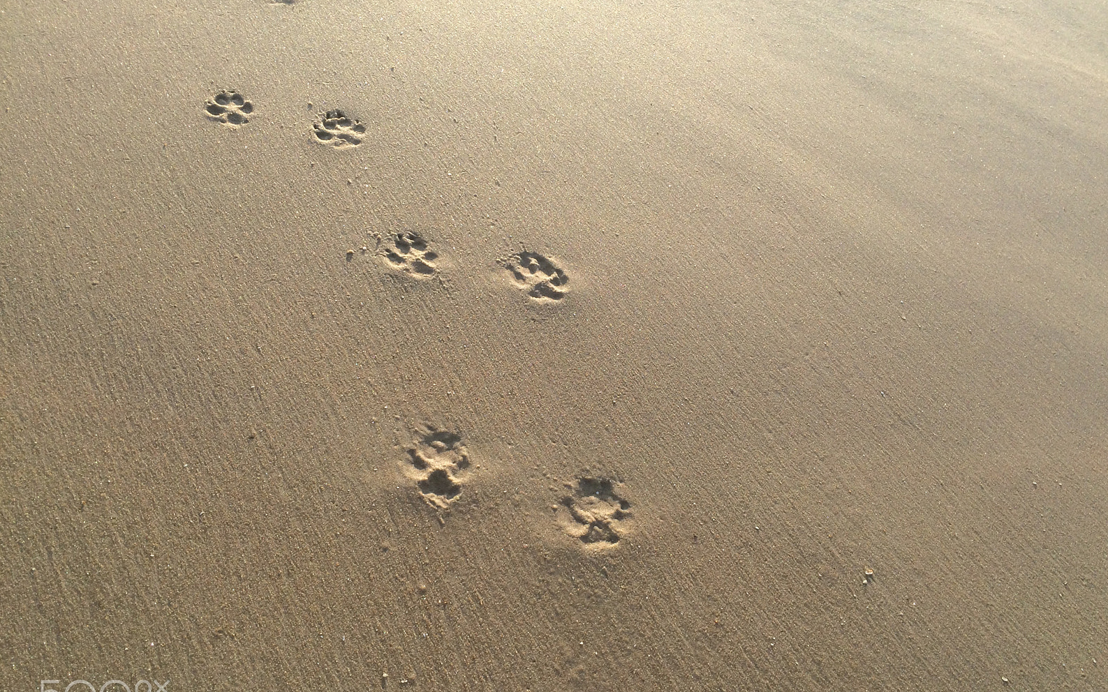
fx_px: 936
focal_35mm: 31
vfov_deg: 40.6
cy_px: 369
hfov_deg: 61.2
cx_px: 555
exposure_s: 1/1080
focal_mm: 4.15
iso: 32
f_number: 2.2
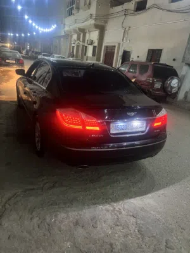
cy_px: 126
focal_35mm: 26
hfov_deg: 53.1
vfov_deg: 67.3
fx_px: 190
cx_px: 95
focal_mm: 5.7
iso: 500
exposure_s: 1/25
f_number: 1.5
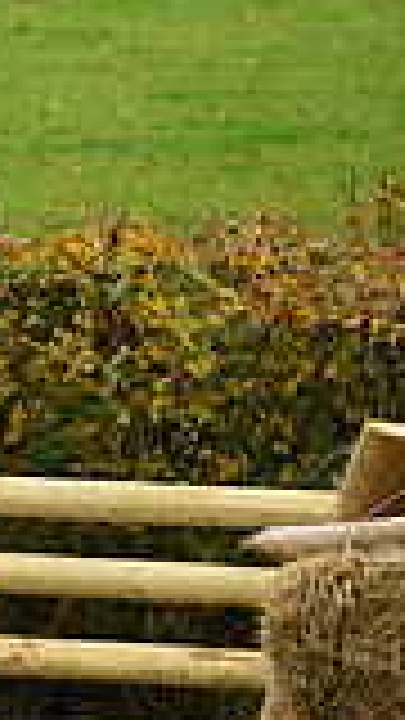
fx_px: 14128
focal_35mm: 740
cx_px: -702
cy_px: 243
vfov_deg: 2.9
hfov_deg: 1.6
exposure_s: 1/1000
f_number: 5
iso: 800
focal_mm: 195
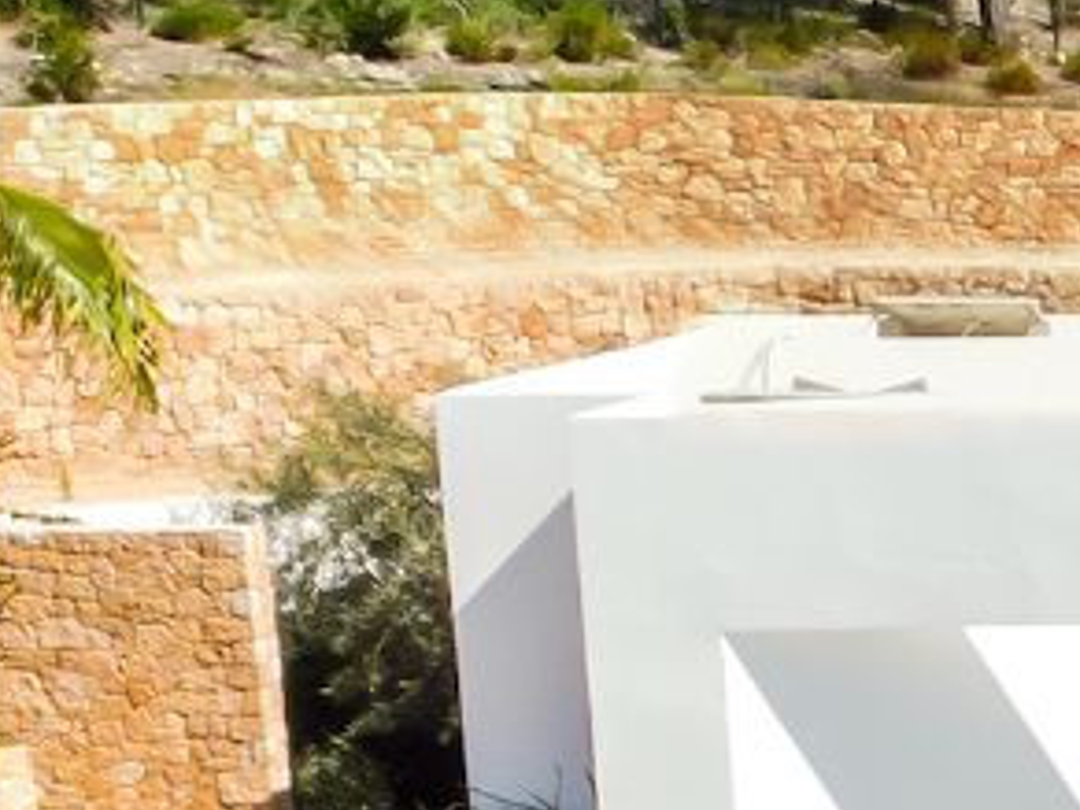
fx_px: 4618
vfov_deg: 9.6
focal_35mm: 148
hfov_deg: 10.6
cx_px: 2929
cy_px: 1409
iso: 100
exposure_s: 1/690
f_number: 2.8
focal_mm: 4.5
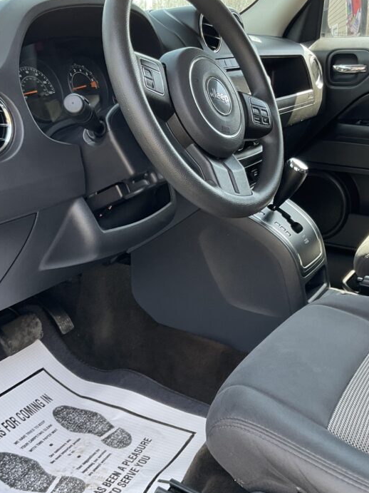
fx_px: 611
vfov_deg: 43.9
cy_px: 253
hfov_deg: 33.5
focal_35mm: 43
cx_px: 209
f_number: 1.8
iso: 32
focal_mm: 3
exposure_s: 1/120
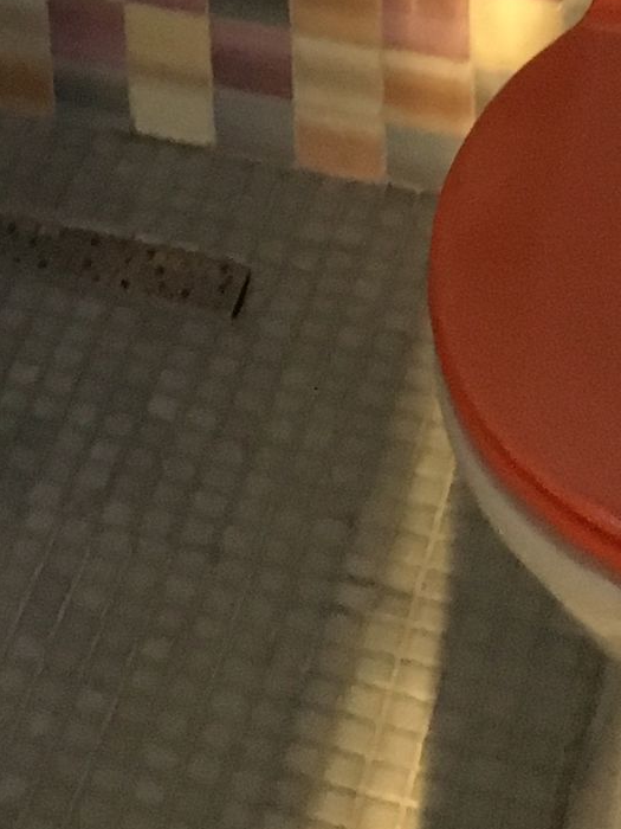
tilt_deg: -20.3
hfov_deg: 12.2
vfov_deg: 15.1
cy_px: -584
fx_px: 2775
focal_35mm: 116
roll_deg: +6.3
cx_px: -313
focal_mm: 4.15
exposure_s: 1/17
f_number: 2.2
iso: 250
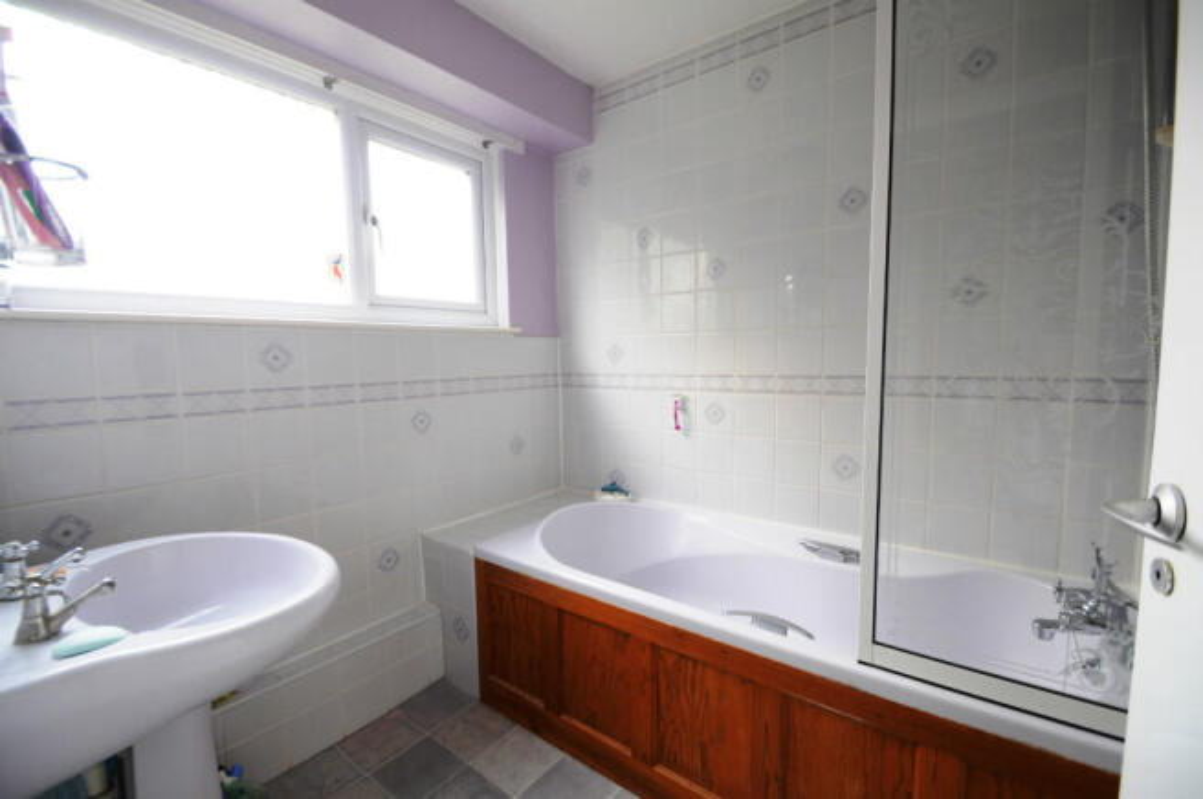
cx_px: 602
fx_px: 501
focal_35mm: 15
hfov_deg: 100.4
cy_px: 400
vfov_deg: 77.2
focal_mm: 10
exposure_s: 1/50
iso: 250
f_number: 3.5
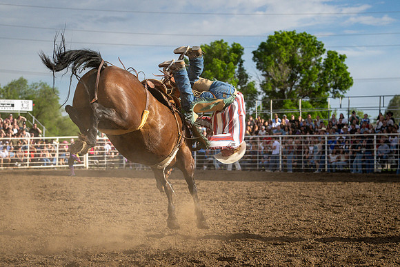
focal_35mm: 94
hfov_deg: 21.6
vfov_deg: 14.5
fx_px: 1049
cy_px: 161
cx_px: 192
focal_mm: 70
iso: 800
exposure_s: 1/10000
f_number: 3.5
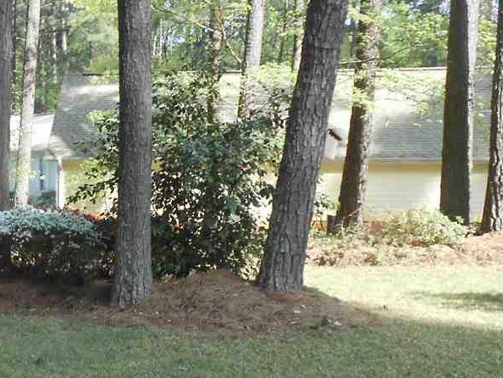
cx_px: -25
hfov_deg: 31.2
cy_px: 224
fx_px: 814
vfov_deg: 26.1
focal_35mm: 56
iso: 80
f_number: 3.5
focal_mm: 4.6
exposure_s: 1/125
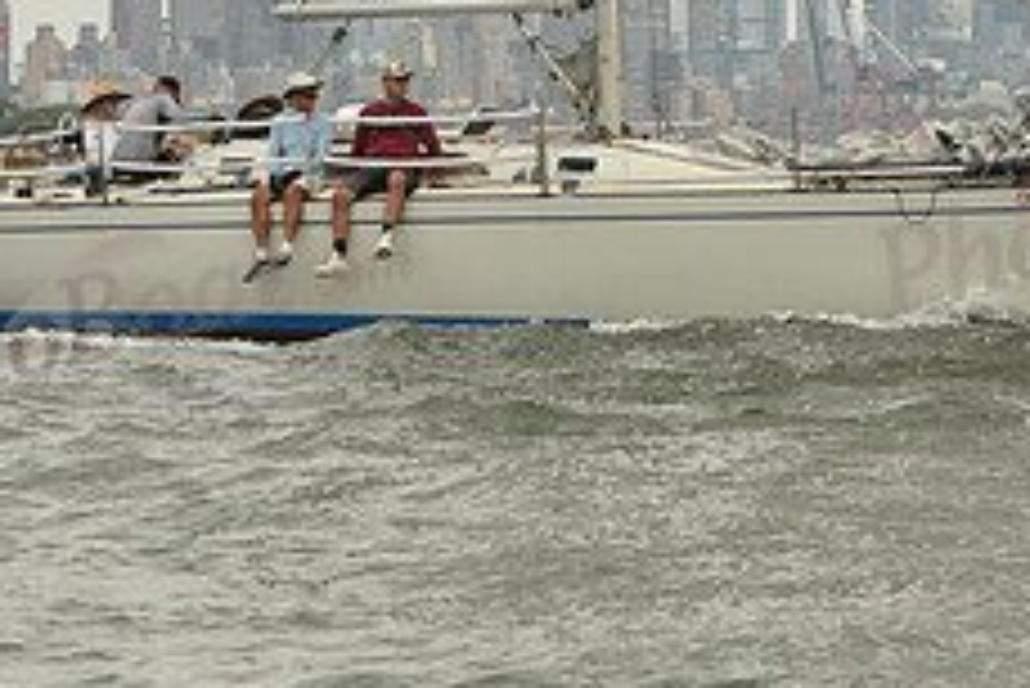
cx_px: 648
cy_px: 29
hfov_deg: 8.1
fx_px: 7243
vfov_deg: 5.4
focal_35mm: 253
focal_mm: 100
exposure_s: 1/640
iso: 250
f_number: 9
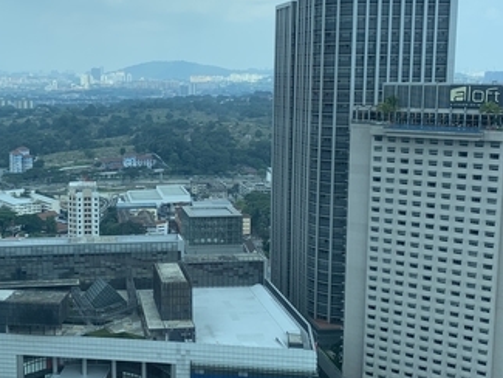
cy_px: 172
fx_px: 698
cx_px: 150
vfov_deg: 30.3
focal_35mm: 48
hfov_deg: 39.0
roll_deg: +0.4
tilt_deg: -8.5
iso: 25
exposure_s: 1/1021
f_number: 1.8
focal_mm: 4.25
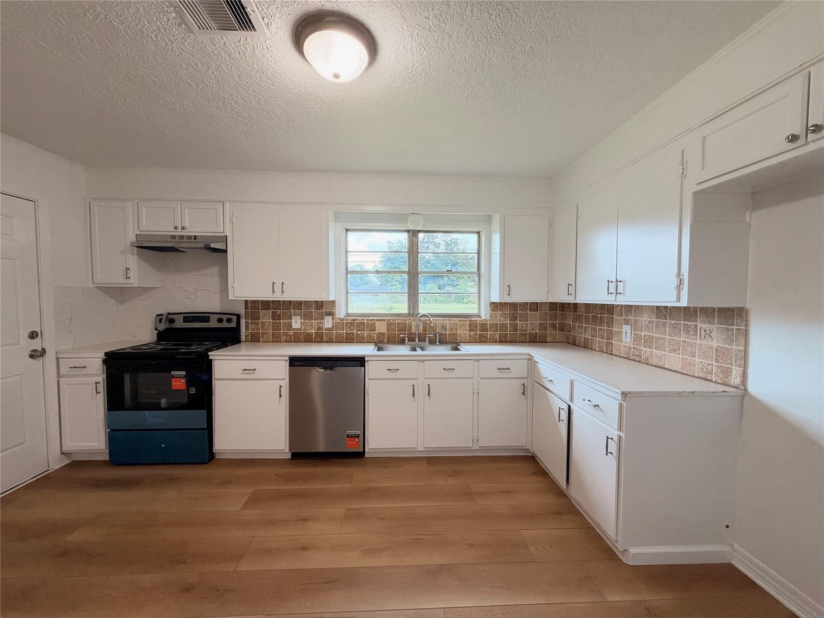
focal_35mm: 14
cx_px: 412
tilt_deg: -1.7
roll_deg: -0.5
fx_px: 333
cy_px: 309
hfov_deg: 102.1
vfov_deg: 85.7
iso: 320
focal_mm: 2.22
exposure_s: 1/120
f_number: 2.2
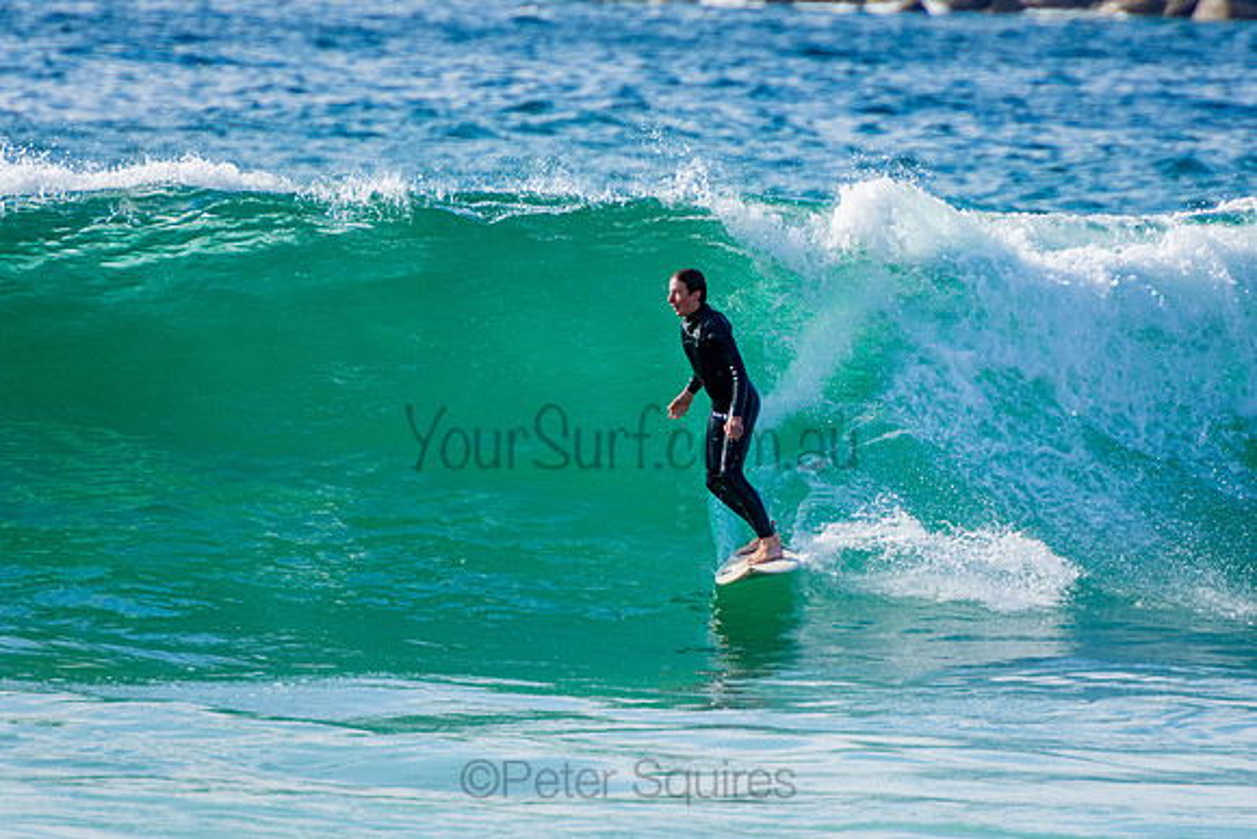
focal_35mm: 600
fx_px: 20954
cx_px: 628
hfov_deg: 3.4
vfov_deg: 2.3
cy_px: 420
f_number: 5.6
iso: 450
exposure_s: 1/2000
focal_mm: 400
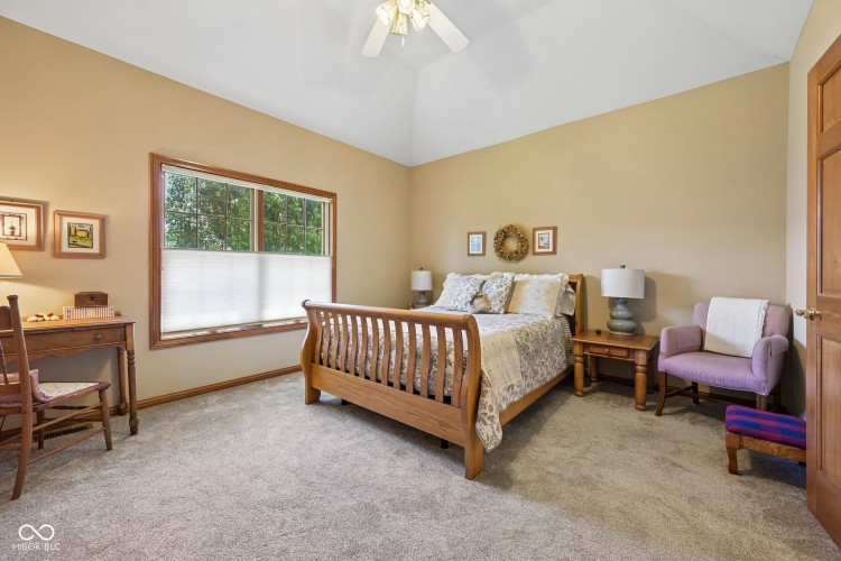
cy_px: 280
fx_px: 327
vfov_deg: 81.2
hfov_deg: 104.3
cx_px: 420
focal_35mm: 14
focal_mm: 14
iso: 400
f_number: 8
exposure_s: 1/10
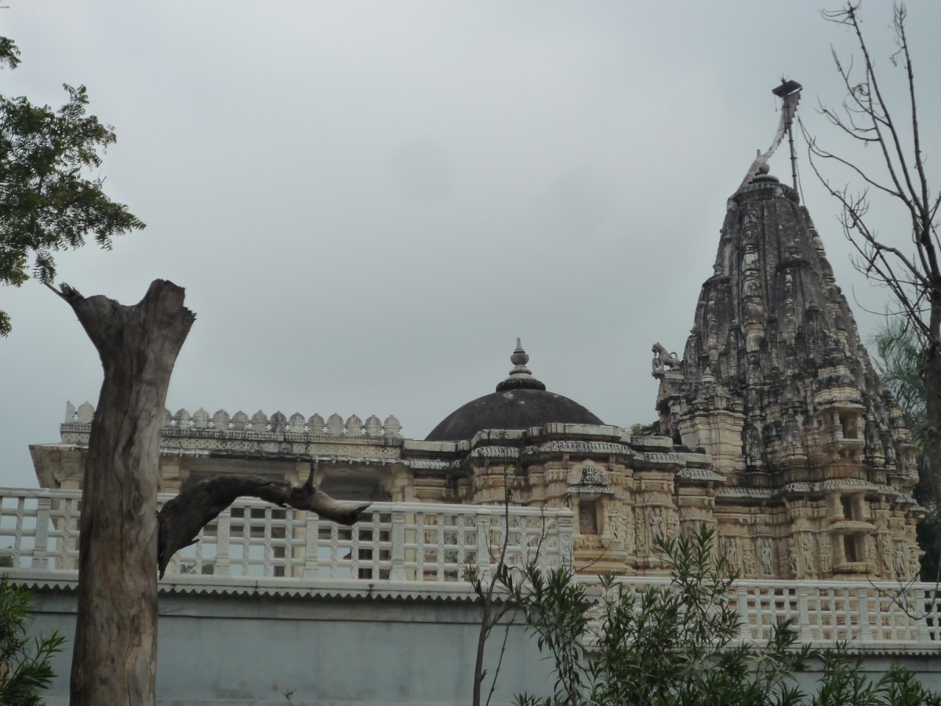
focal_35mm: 56
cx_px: 470
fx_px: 1522
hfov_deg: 34.3
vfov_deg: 26.1
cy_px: 353
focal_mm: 8.3
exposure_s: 1/500
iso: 160
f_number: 4.3
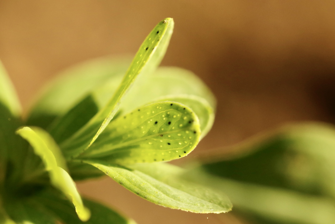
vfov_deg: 13.0
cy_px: 112
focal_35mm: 105
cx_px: 168
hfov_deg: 19.5
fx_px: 977
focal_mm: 70
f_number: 5.6
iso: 800
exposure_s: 1/800
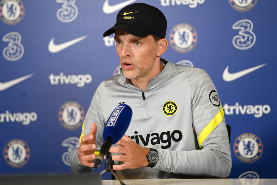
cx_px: 138
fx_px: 1193
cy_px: 92
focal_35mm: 155
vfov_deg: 8.9
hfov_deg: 13.2
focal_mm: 155
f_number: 2.8
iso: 2000
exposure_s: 1/500
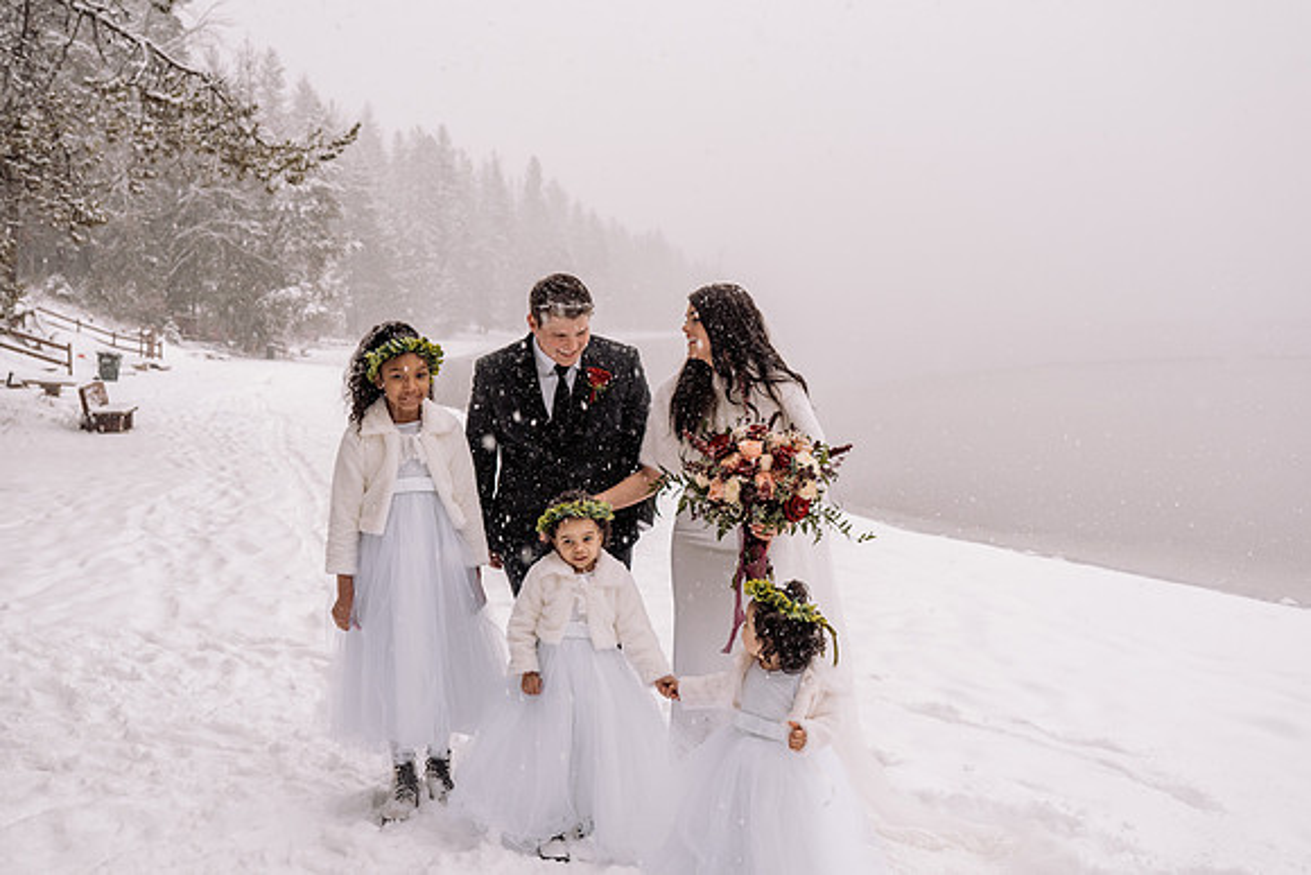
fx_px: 1341
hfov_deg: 52.1
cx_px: 656
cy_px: 438
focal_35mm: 37
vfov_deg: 36.1
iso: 1250
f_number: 5
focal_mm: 35
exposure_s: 1/250
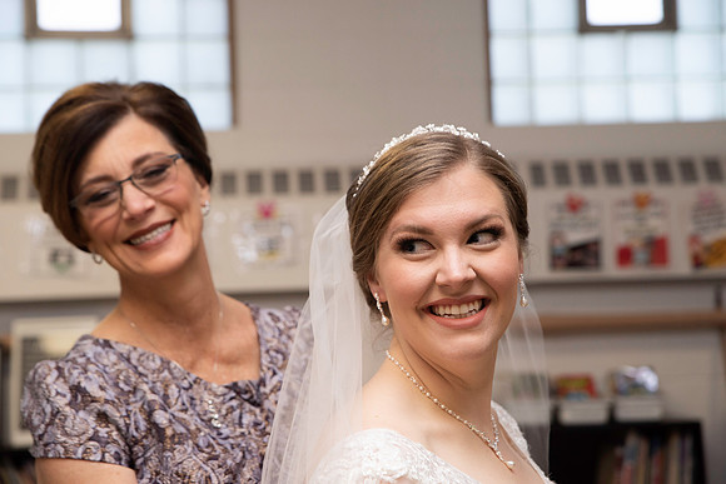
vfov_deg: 19.5
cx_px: 363
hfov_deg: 28.8
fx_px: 1412
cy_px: 242
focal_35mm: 70
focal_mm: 70
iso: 640
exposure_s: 1/200
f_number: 4.5
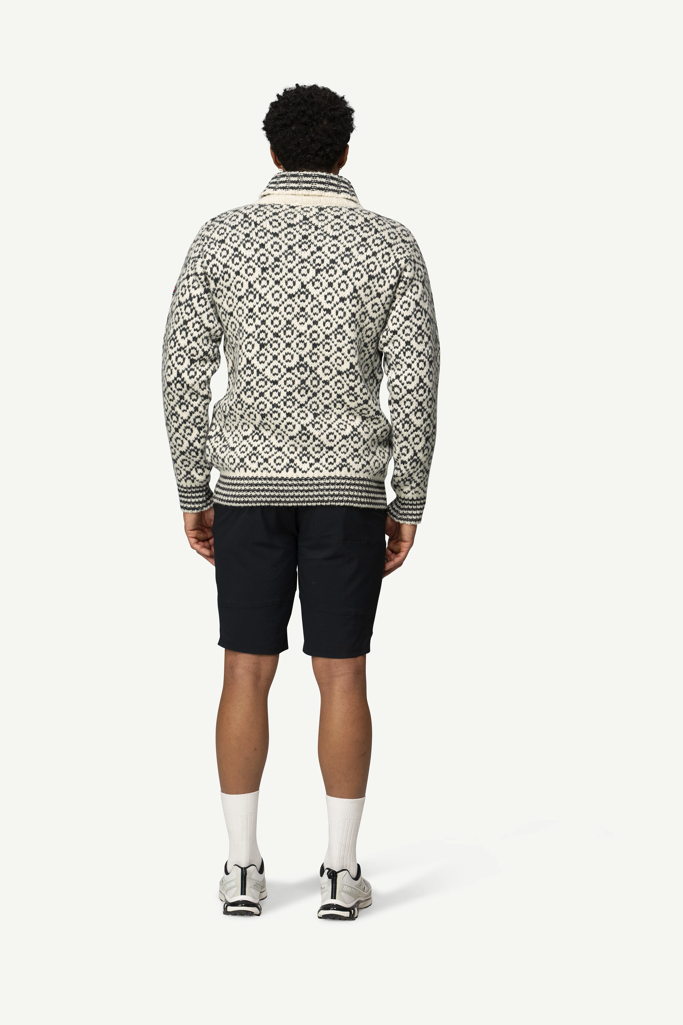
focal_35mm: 70
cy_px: 512
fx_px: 1992
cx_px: 342
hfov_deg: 19.5
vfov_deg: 28.8
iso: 500
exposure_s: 1/80
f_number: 5
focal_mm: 70
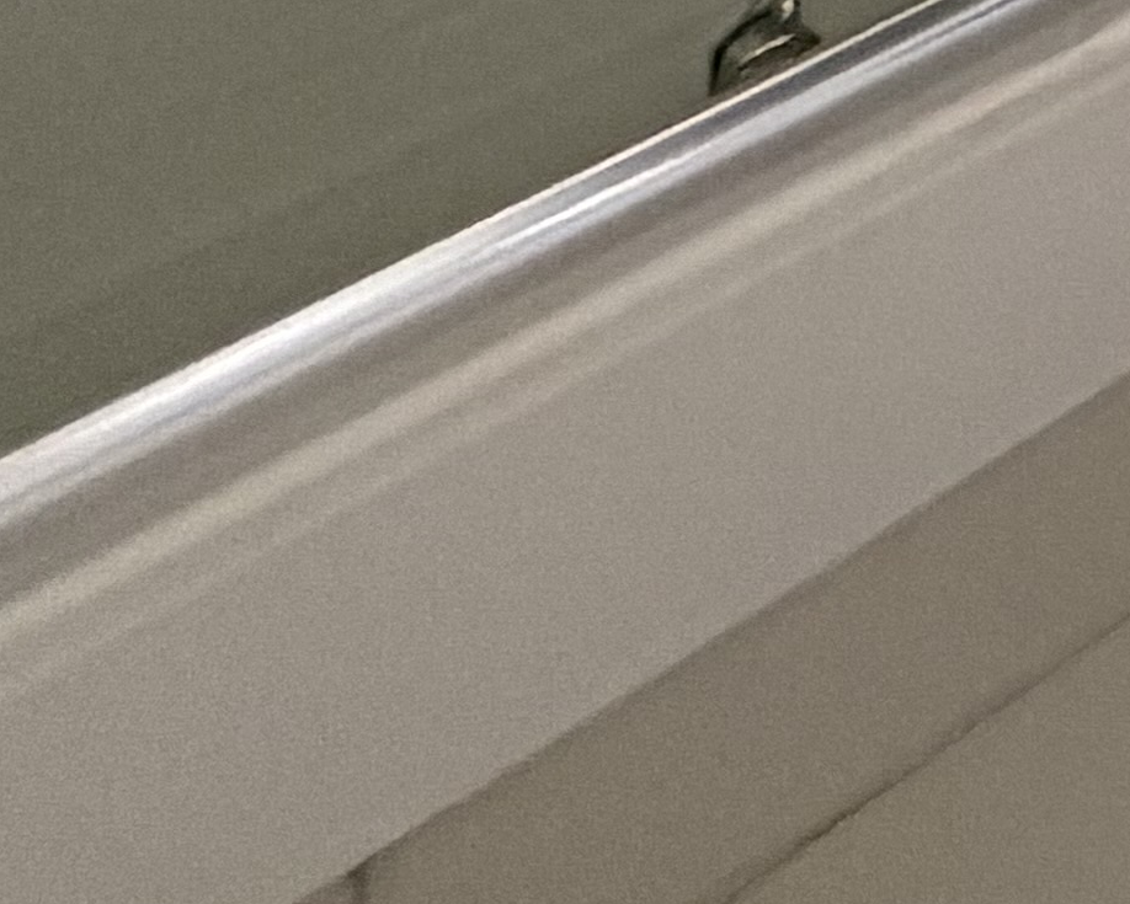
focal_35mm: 85
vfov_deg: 11.6
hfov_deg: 14.4
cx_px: 2744
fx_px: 2844
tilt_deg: +1.8
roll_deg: -1.6
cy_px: -1702
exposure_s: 1/66
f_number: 2.2
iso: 320
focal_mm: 2.22
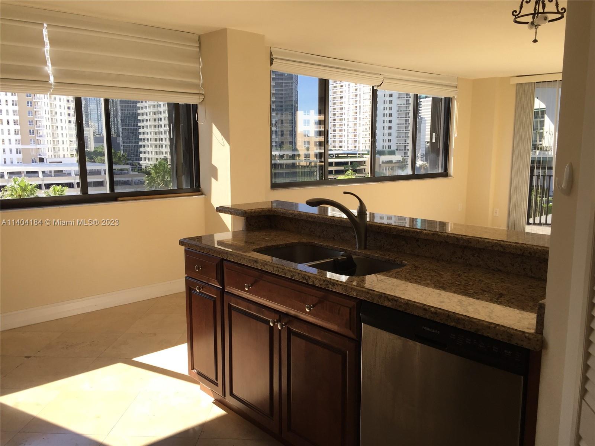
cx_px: 298
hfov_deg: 61.7
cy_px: 223
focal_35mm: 29
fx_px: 498
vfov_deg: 48.2
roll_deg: +0.1
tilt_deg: -7.1
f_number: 2.2
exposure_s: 1/332
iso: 32
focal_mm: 4.15
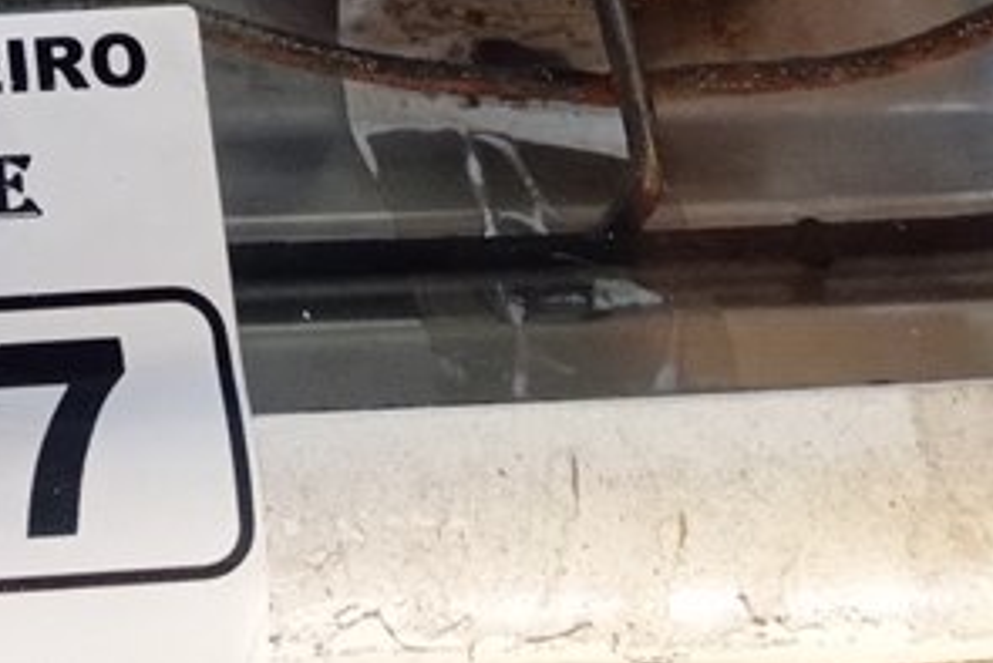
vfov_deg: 12.2
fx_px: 2787
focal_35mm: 101
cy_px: -613
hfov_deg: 18.6
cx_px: -350
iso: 470
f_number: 1.79
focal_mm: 4.7
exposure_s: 1/24
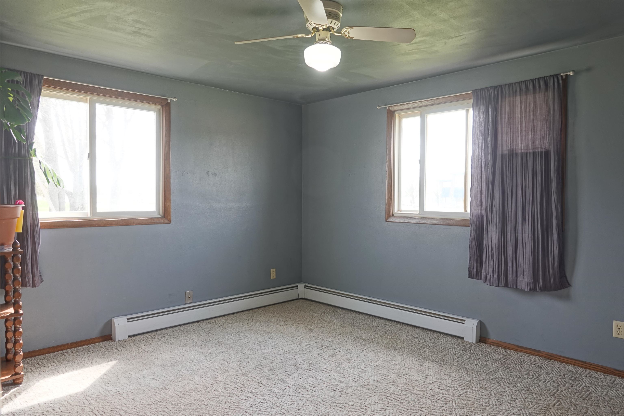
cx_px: 312
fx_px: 416
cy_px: 208
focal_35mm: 24
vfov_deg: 53.1
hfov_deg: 73.7
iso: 125
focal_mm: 8.8
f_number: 2.4
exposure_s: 1/30
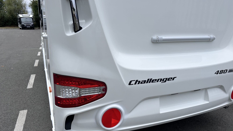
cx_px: 116
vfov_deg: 42.9
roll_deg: -1.0
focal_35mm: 27
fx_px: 167
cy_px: 71
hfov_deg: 69.9
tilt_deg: -16.0
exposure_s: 1/5263
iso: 80
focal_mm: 6.86
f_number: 1.78
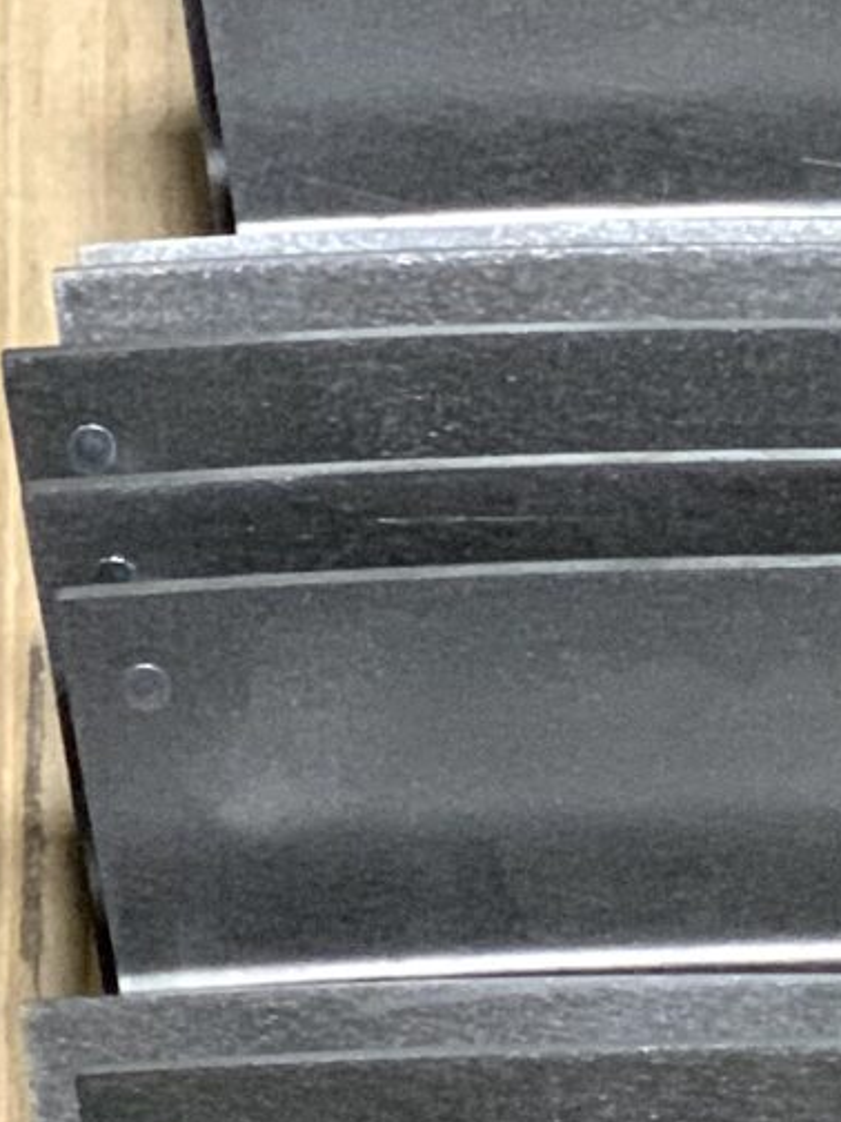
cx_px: 1791
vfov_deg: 7.3
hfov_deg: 5.5
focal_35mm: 264
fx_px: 8552
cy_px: 2006
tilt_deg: -71.2
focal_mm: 6
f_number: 2.4
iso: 320
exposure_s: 1/40
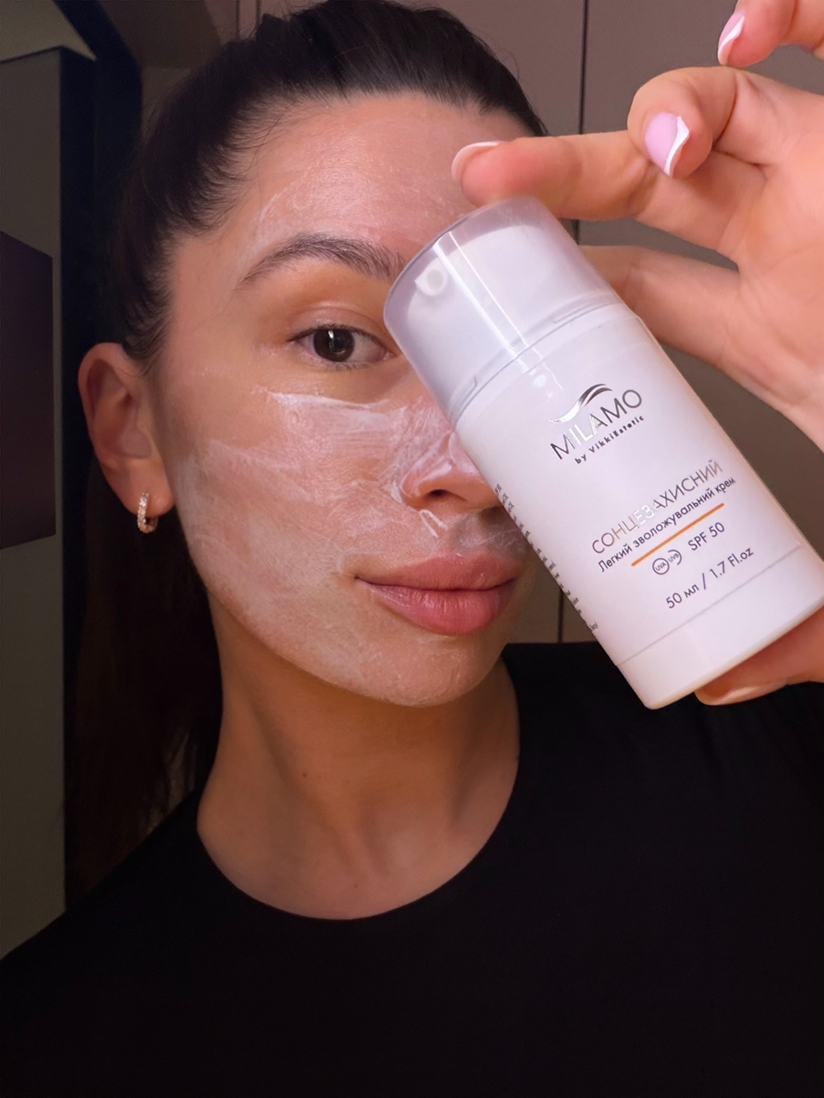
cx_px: 412
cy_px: 549
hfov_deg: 46.8
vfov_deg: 60.0
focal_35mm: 30
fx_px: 952
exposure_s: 1/60
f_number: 1.9
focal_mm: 2.71
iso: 125
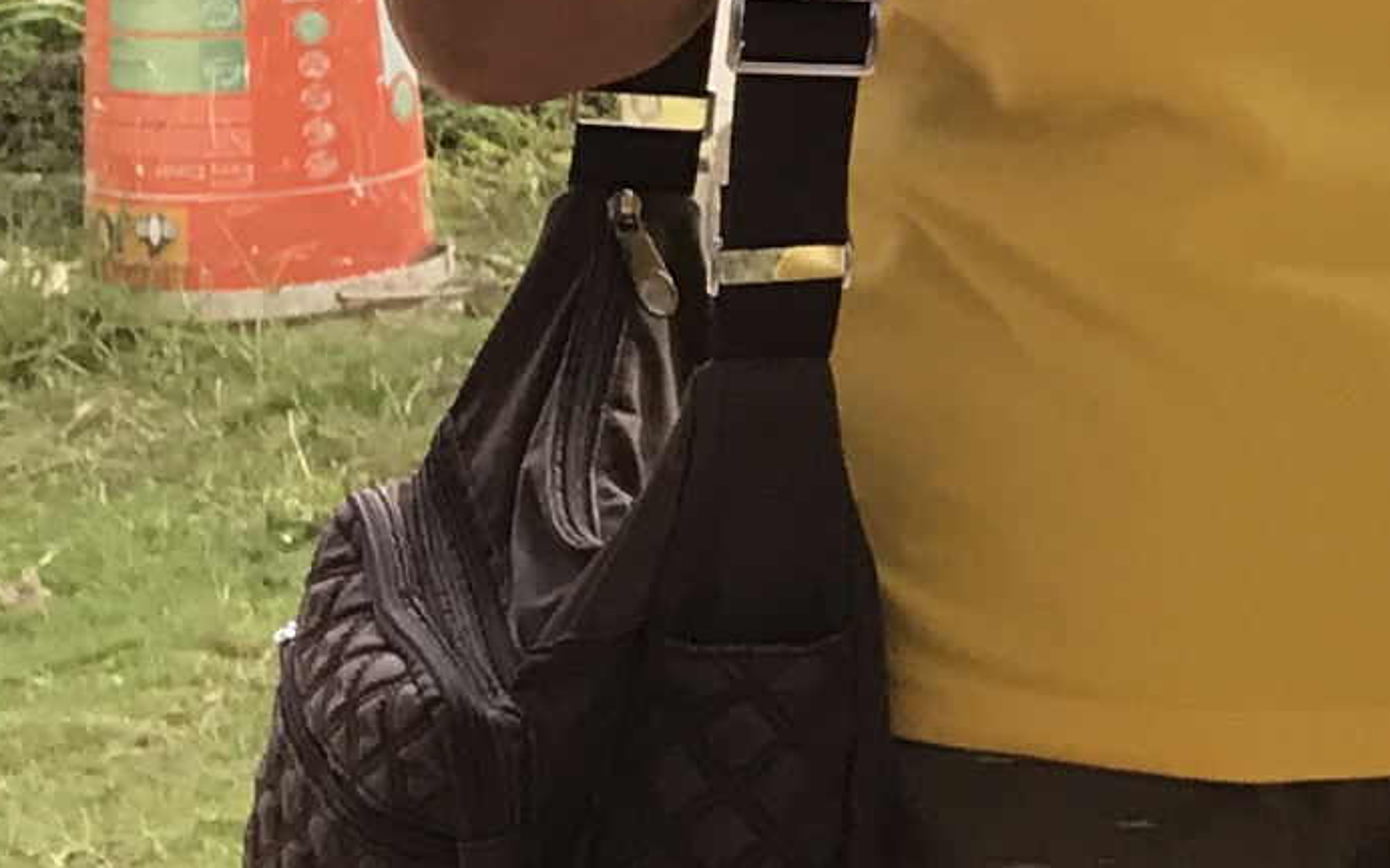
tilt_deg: -10.6
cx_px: 3734
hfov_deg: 10.0
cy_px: -108
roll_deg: +0.7
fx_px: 6551
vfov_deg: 7.5
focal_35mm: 173
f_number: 1.8
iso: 20
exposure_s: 1/170
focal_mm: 3.99
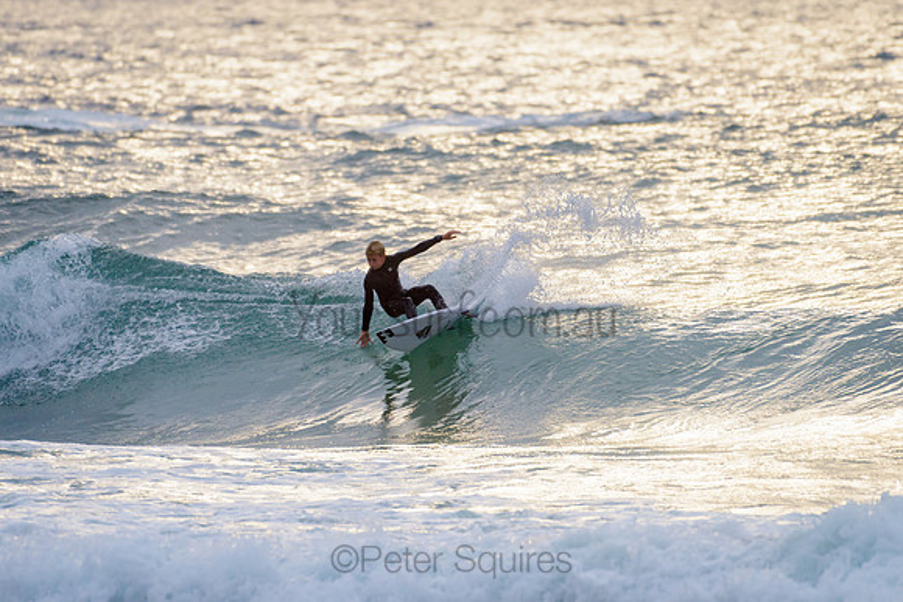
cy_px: 295
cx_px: 438
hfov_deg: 3.4
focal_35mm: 613
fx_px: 15383
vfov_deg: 2.2
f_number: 5.6
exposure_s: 1/1250
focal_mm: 500
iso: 360
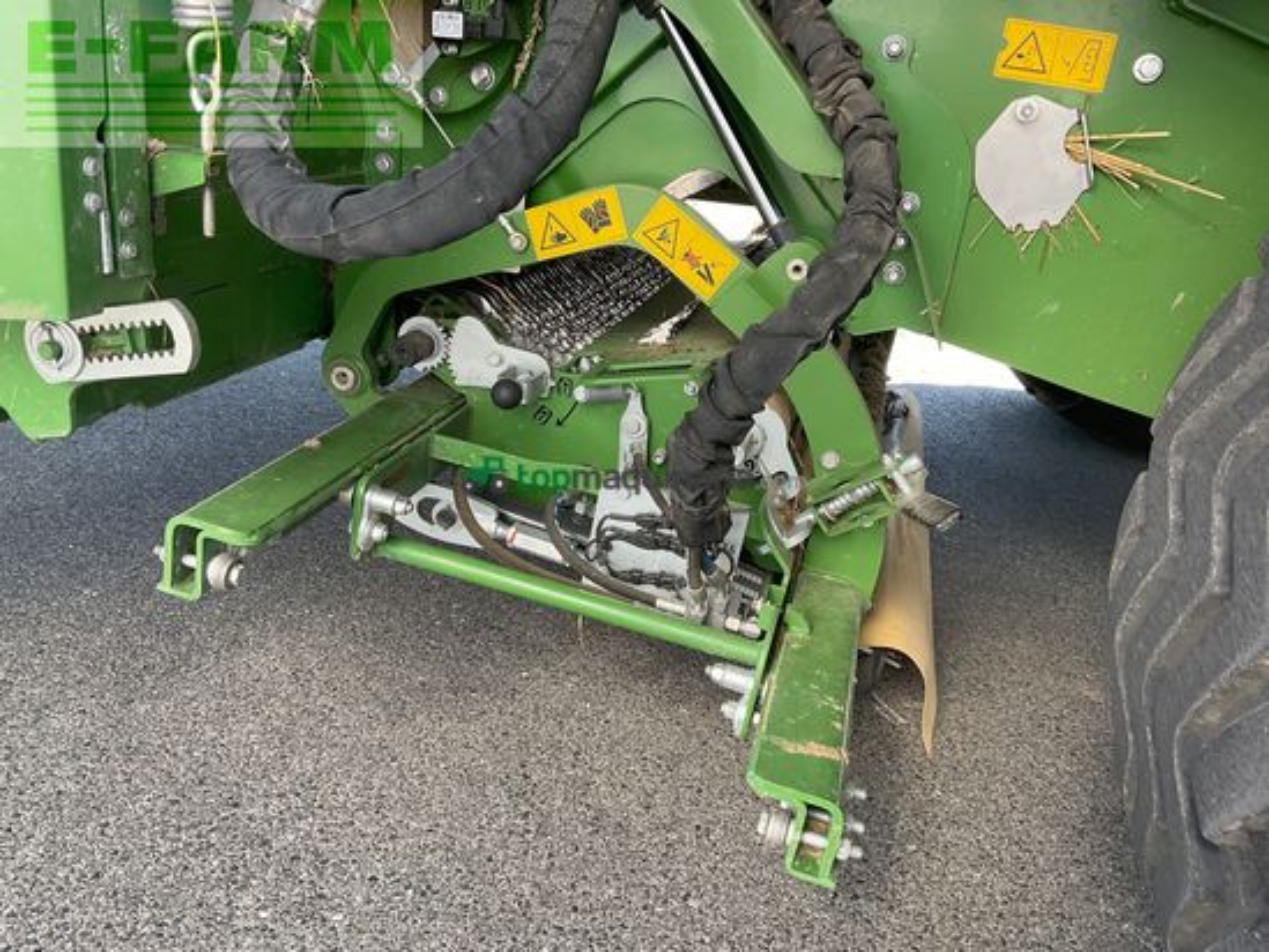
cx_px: 634
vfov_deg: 48.2
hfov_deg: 61.6
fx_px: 1063
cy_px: 476
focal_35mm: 29
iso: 20
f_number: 1.8
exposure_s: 1/100
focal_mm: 3
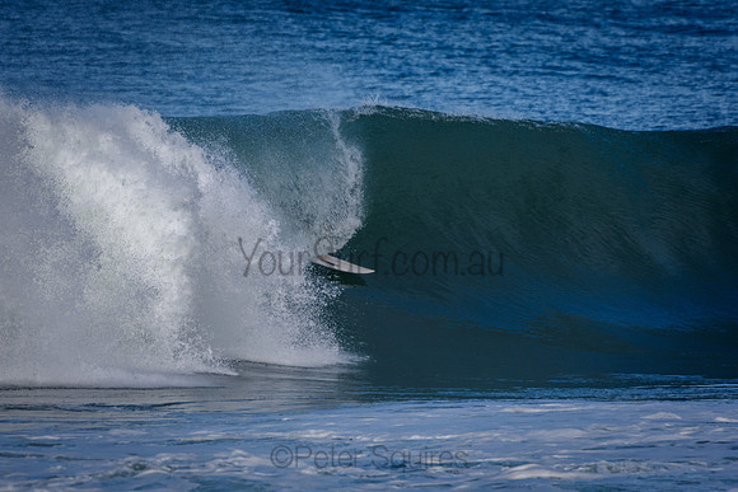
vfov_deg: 2.2
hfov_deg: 3.3
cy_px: 246
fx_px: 12917
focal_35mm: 630
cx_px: 369
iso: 280
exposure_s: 1/2000
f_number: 5.6
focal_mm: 420
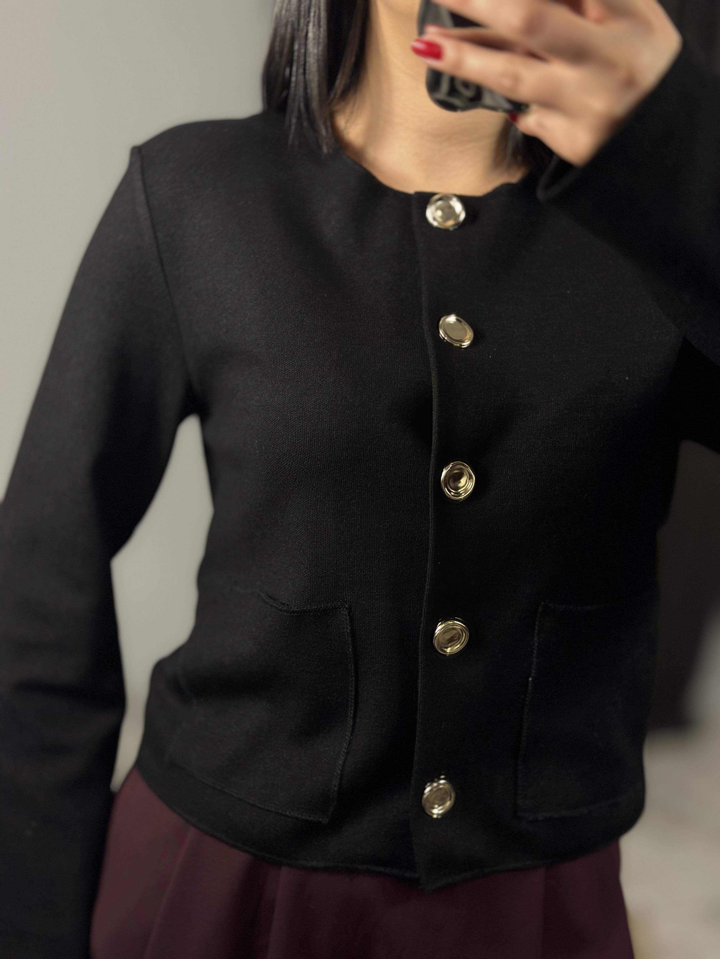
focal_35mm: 48
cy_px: 480
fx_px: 1331
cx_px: 360
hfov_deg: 30.3
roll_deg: +0.0
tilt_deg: -36.9
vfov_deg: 39.7
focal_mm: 6.86
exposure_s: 1/100
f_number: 1.78
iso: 160
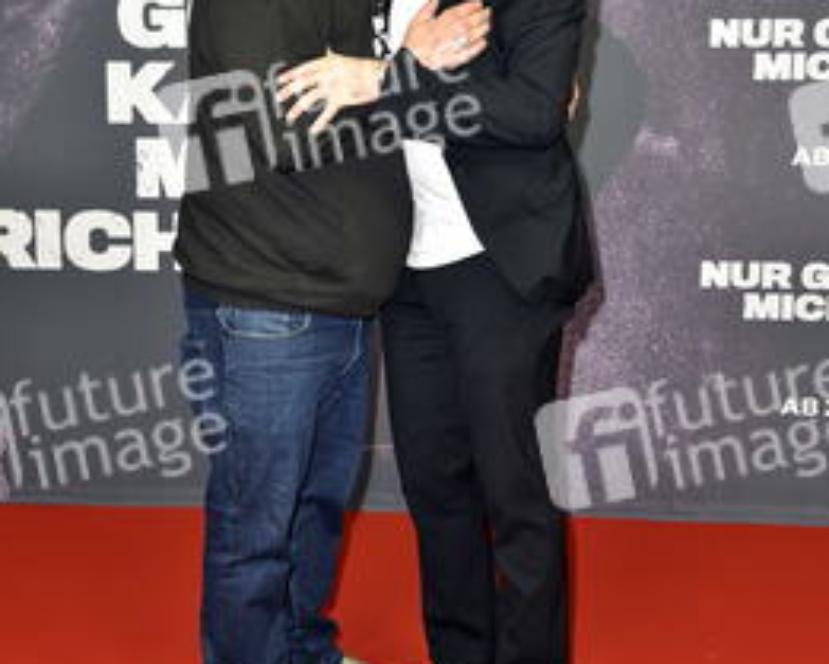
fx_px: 1620
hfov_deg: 28.7
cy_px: 276
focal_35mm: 66
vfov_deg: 23.1
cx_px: 410
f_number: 5.6
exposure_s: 1/200
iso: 1000
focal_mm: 46
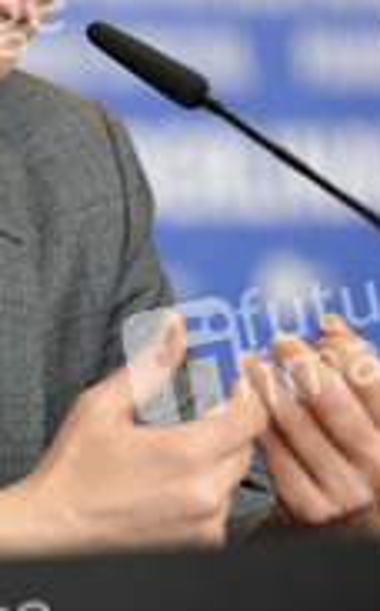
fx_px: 6295
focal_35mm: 379
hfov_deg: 3.5
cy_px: 180
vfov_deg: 5.5
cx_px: -8
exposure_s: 1/250
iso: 1250
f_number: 2.8
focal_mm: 170
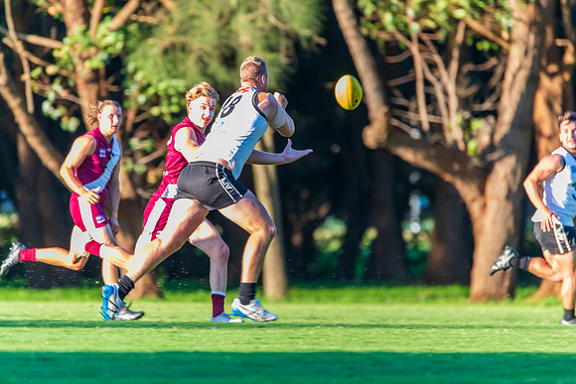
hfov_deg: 3.4
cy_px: 192
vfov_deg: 2.3
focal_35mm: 600
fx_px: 9602
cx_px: 288
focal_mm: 600
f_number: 6.3
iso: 1000
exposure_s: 1/250
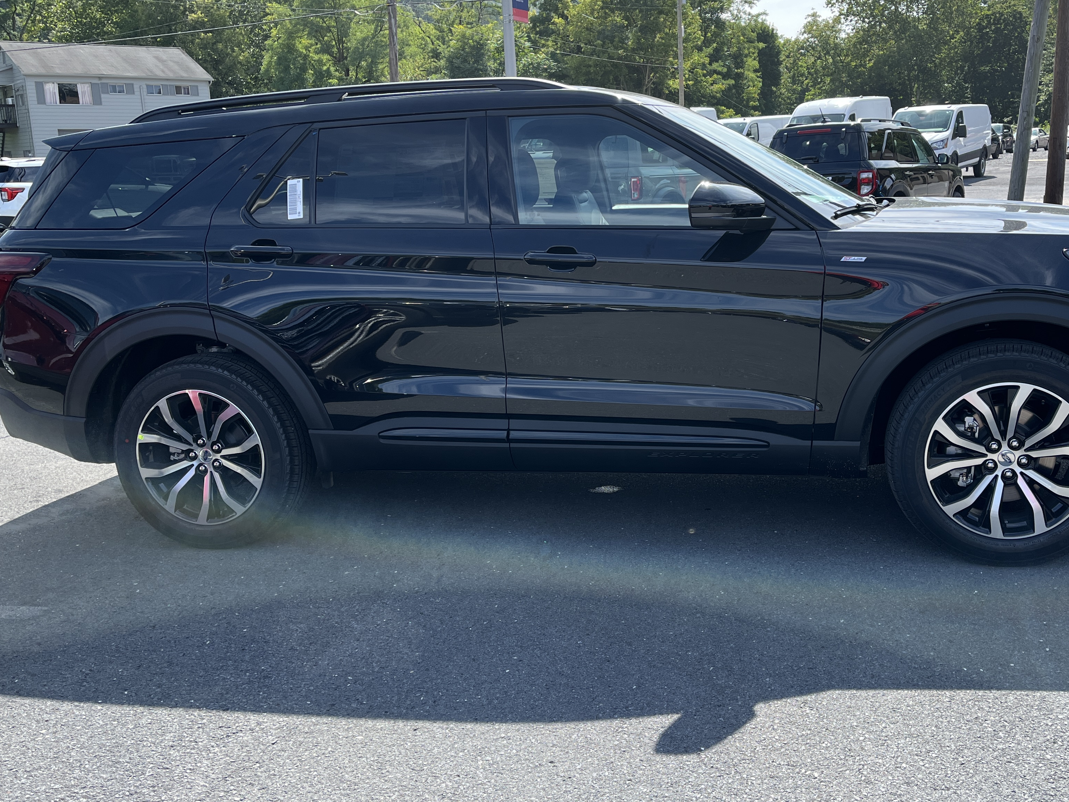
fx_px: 1050
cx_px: 619
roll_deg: +1.2
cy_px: 370
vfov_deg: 41.8
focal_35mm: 34
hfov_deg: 53.7
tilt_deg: -12.8
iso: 50
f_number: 1.6
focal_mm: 5.1
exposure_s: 1/1018
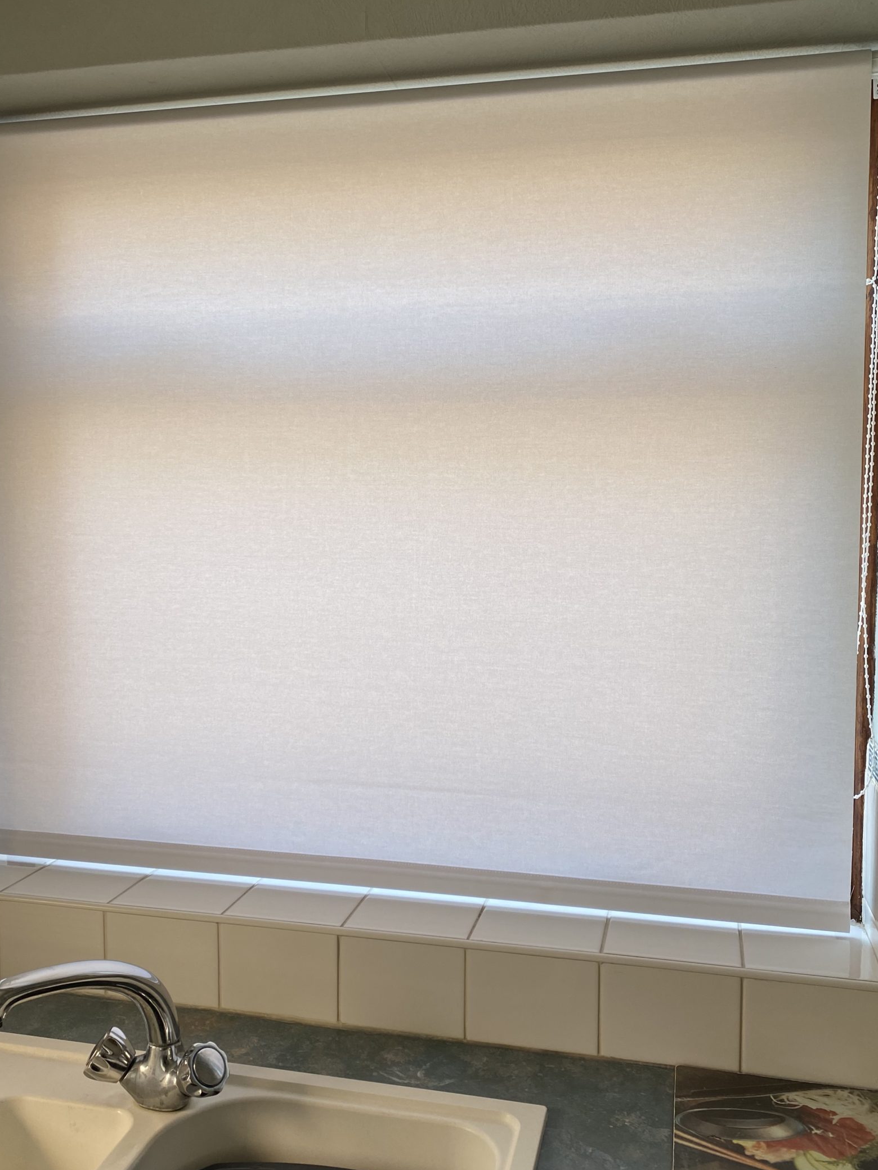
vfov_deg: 56.8
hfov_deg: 44.1
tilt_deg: -2.1
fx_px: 1082
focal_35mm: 32
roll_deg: -0.7
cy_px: 544
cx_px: 419
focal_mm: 4.25
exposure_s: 1/122
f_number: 1.8
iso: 32
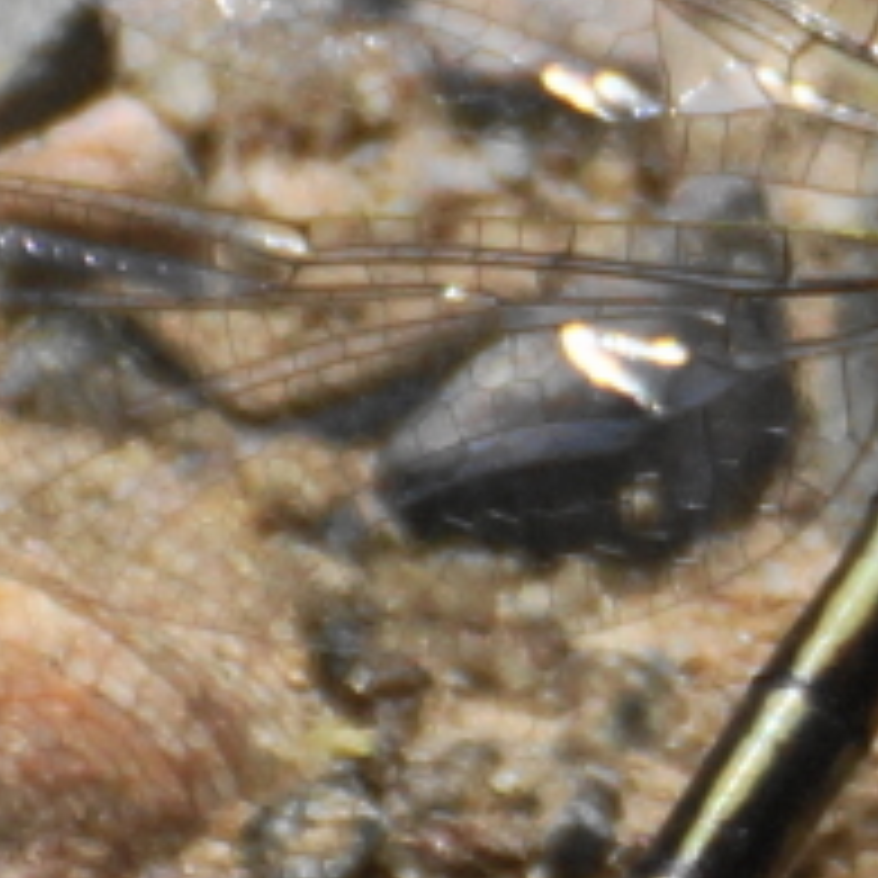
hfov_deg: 1.1
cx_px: 937
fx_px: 46775
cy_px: 671
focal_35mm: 1630
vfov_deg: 1.1
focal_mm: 250
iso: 200
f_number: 6.3
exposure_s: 1/400
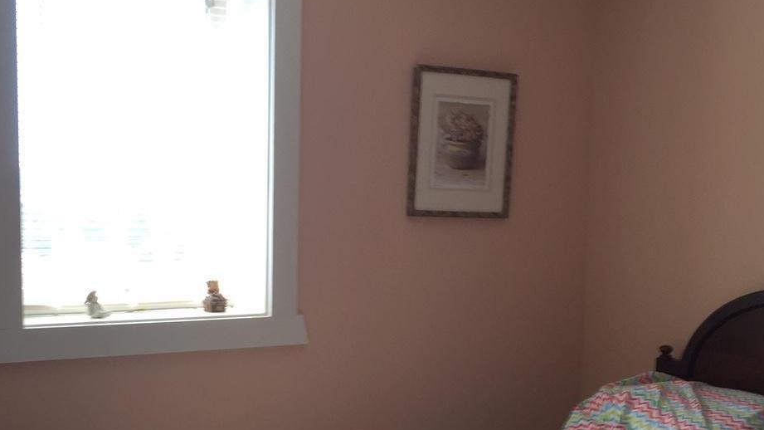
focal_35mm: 56
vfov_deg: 21.2
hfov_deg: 37.2
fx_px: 1134
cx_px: 330
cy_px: 351
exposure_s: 1/60
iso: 32
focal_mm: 4.15
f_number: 2.2
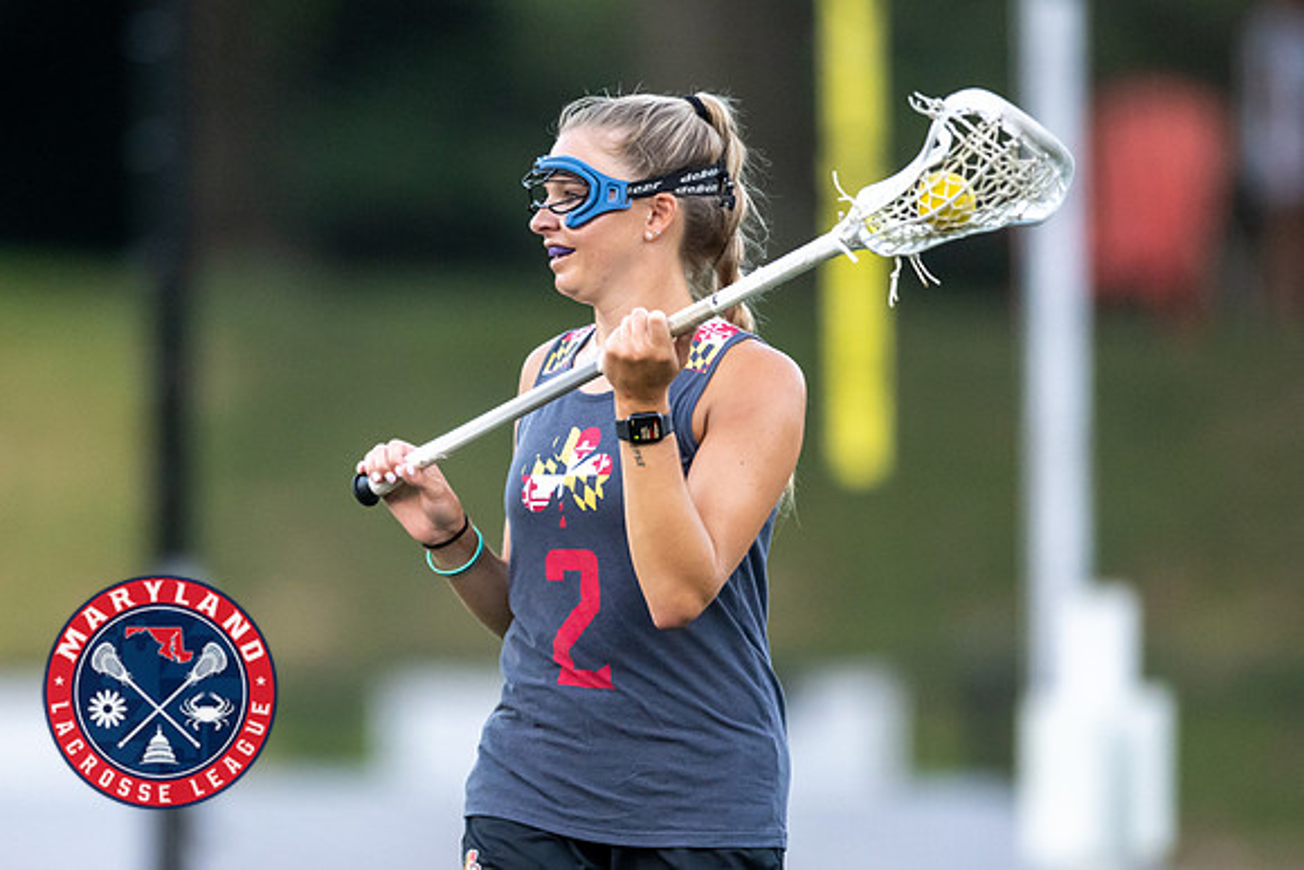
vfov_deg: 2.0
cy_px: 532
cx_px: 512
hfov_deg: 3.0
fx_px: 25208
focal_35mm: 696
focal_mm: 400
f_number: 2.8
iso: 3600
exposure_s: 1/1000
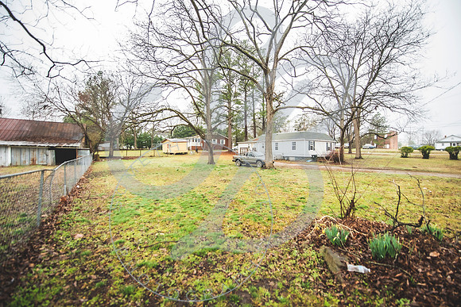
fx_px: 180
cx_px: 230
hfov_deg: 104.1
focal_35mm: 14
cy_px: 154
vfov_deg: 81.1
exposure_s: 1/200
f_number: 2.8
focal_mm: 14
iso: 200
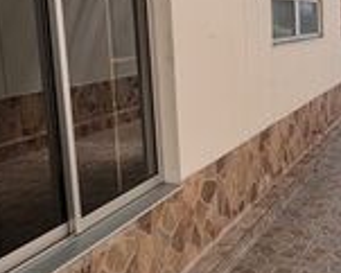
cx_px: 376
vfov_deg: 27.1
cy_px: 115
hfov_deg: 30.1
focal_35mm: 56
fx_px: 566
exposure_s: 1/732
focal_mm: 1.57
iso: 32
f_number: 1.8
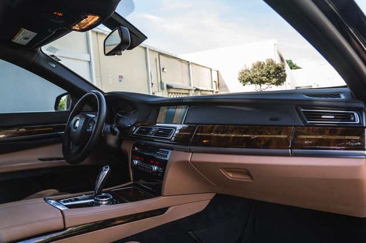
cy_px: 122
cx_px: 192
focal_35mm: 25
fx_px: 256
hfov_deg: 71.0
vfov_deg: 50.8
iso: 640
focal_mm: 24
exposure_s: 1/50
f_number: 5.6
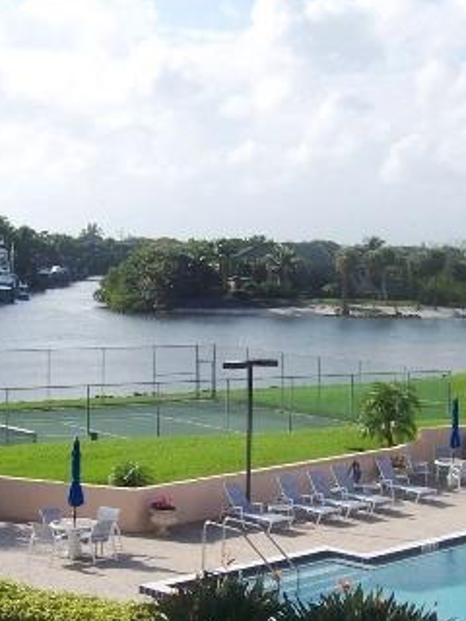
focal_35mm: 72
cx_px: 219
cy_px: 413
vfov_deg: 26.9
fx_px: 1292
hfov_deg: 20.4
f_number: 4.5
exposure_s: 1/500
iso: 80
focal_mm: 6.2
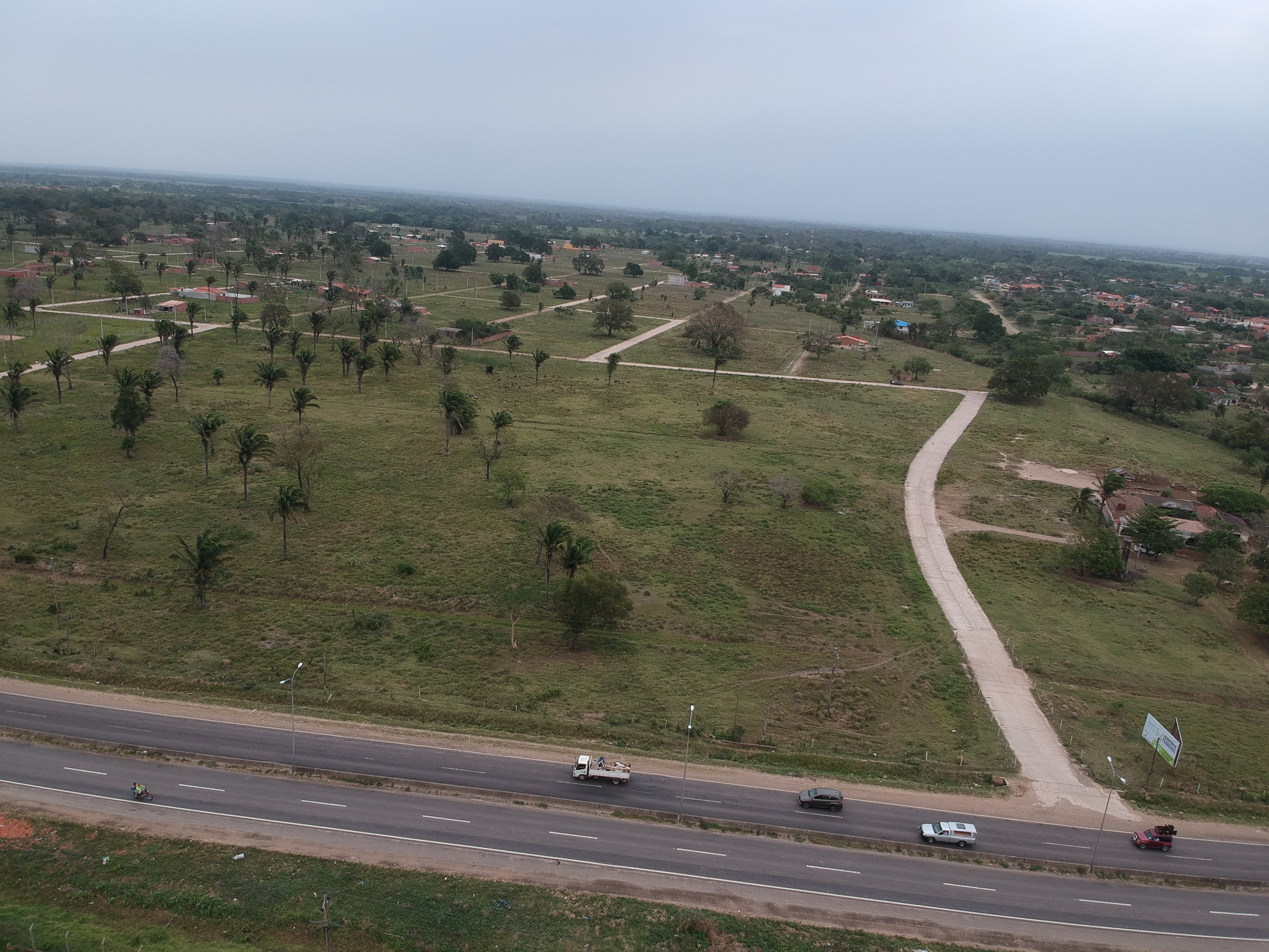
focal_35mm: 25
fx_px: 916
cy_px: 476
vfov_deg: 54.9
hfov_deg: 69.4
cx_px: 634
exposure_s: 1/640
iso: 100
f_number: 2.6
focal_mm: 4.49
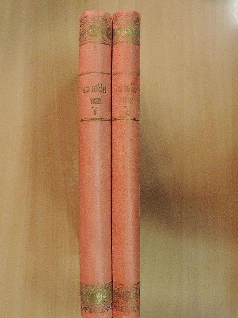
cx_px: 119
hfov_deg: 36.0
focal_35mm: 40
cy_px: 159
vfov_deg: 46.8
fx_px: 367
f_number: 3.3
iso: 1600
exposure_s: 1/80
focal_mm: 7.1
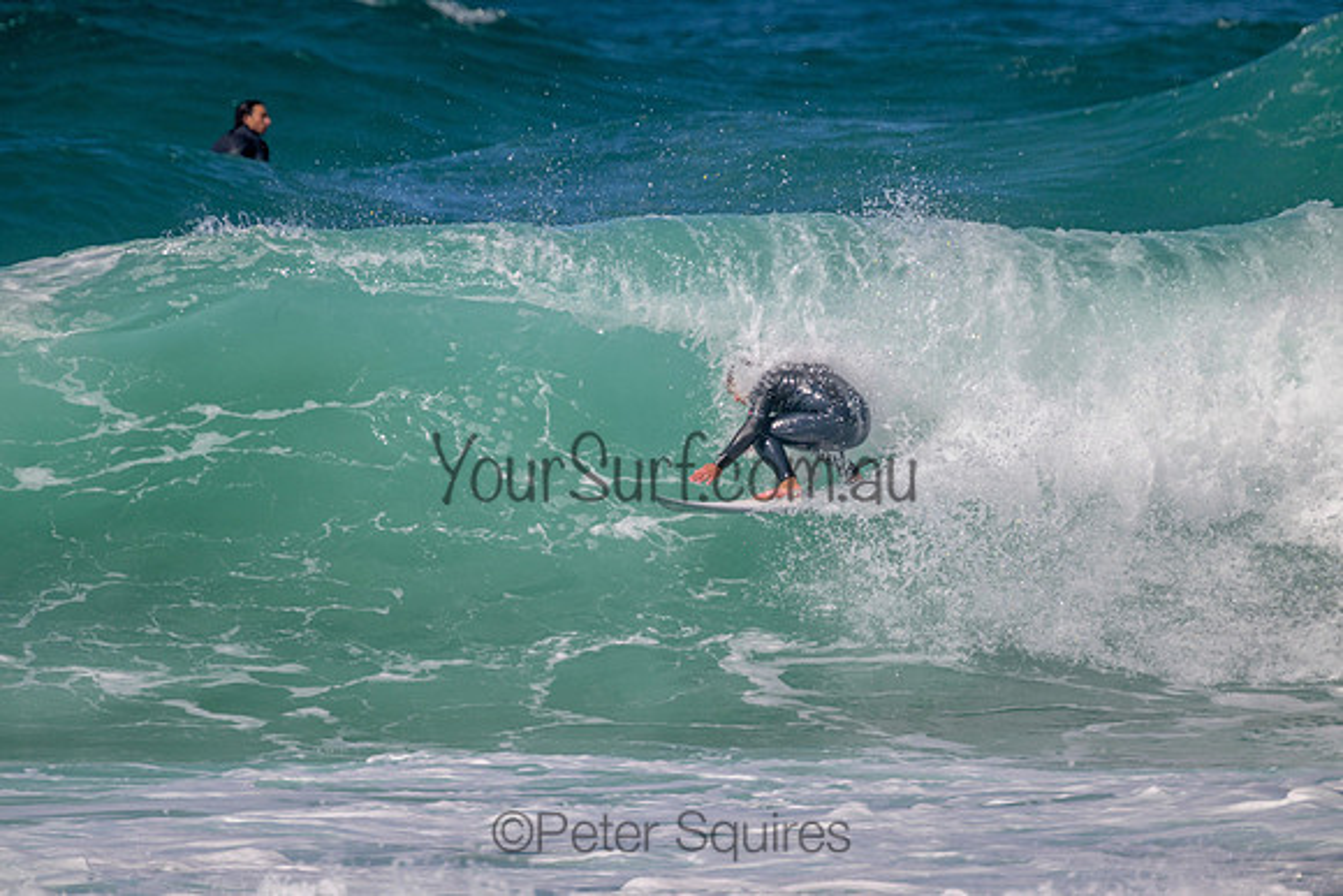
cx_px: 672
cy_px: 448
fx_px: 29850
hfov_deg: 2.6
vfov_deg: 1.7
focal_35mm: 800
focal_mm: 800
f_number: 11
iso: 500
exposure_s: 1/1600
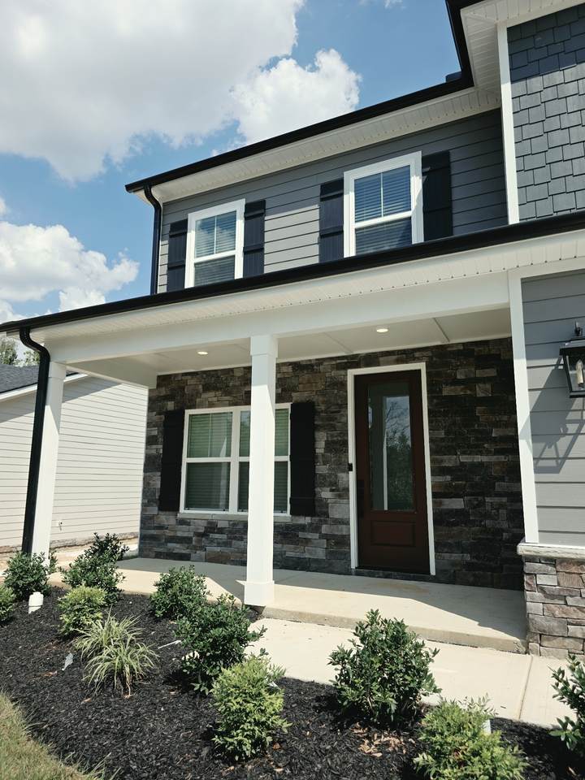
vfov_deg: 73.9
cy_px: 390
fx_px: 518
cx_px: 292
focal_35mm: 23
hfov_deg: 58.9
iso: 80
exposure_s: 1/5778
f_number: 1.7
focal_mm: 6.3
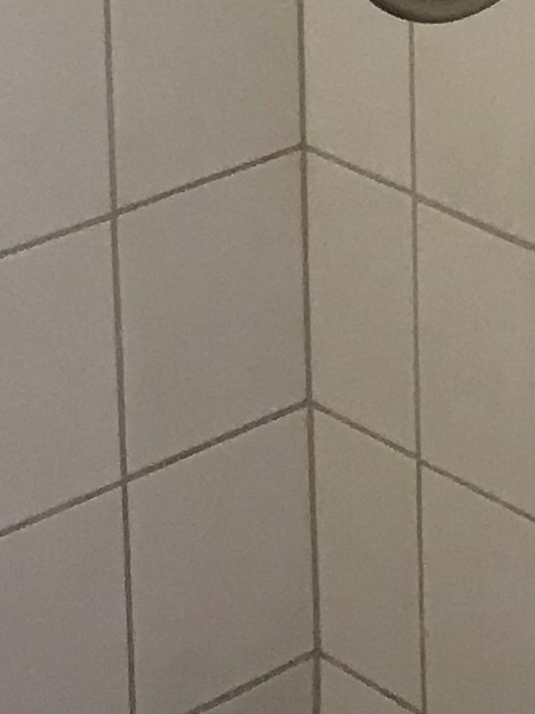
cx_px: 987
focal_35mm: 156
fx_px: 3215
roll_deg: -0.5
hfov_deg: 9.1
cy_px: -767
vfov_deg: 11.3
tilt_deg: -8.0
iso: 40
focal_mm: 3.99
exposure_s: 1/20
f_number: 1.8
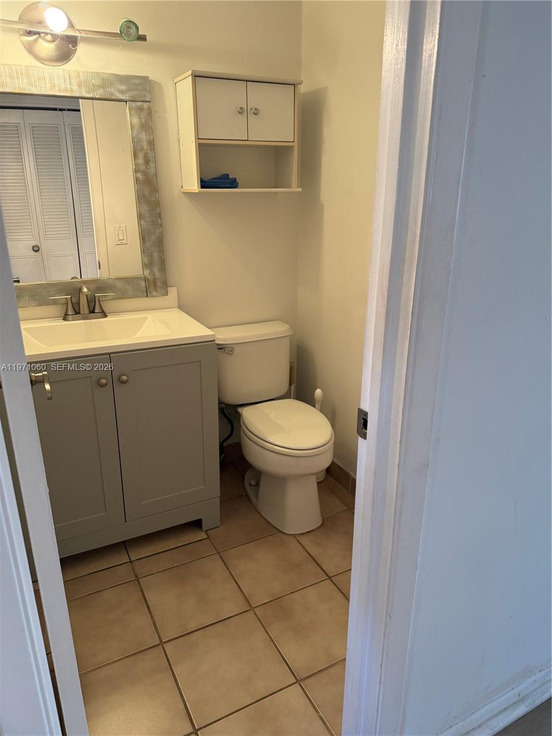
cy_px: 368
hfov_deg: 56.8
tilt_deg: -20.3
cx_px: 276
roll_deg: -0.3
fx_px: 510
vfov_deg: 71.6
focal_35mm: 24
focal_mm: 6.76
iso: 125
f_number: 1.78
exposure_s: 1/60
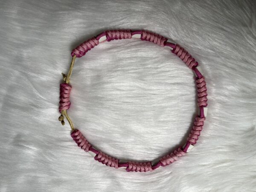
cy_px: 96
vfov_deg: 53.1
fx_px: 192
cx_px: 128
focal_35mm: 26
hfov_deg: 67.3
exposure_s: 1/329
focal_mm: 5.1
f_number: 1.6
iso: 50
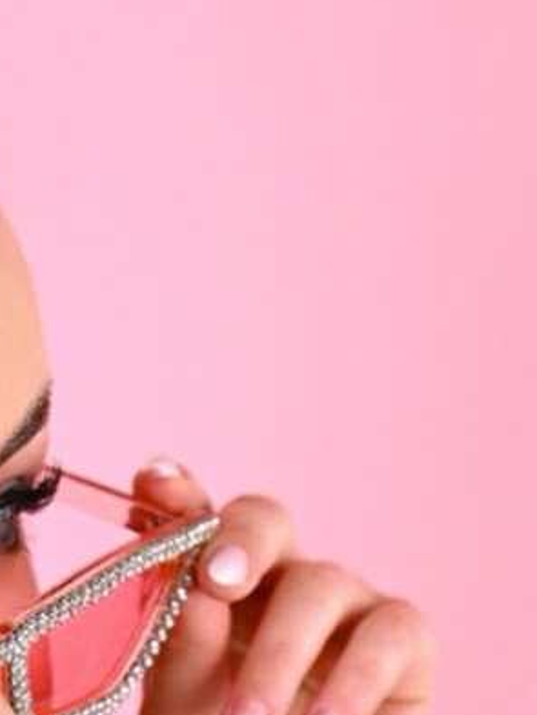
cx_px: -255
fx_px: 3535
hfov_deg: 8.5
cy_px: 1099
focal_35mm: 171
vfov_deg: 11.1
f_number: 1.78
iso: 200
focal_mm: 6.76
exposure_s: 1/60
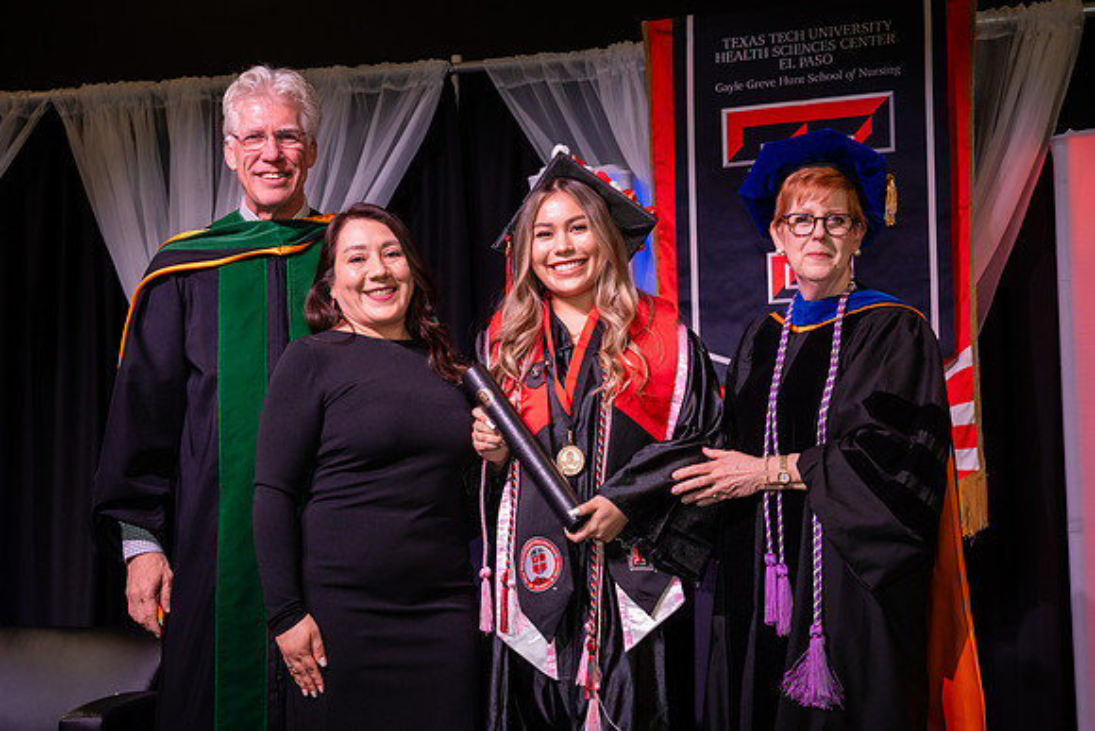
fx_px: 2019
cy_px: 384
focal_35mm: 66
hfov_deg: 30.3
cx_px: 544
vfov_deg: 20.5
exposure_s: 1/160
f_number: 5.6
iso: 1250
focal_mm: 53
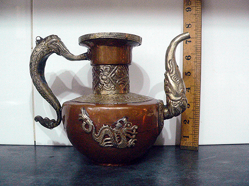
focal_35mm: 36
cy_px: 93
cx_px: 124
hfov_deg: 51.4
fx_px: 259
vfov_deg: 39.7
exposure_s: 1/25
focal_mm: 6
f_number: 2.8
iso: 400
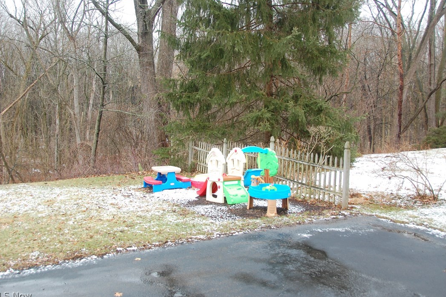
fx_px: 421
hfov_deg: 55.8
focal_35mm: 34
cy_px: 150
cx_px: 219
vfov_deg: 38.9
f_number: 4.5
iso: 400
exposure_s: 1/80
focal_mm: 22
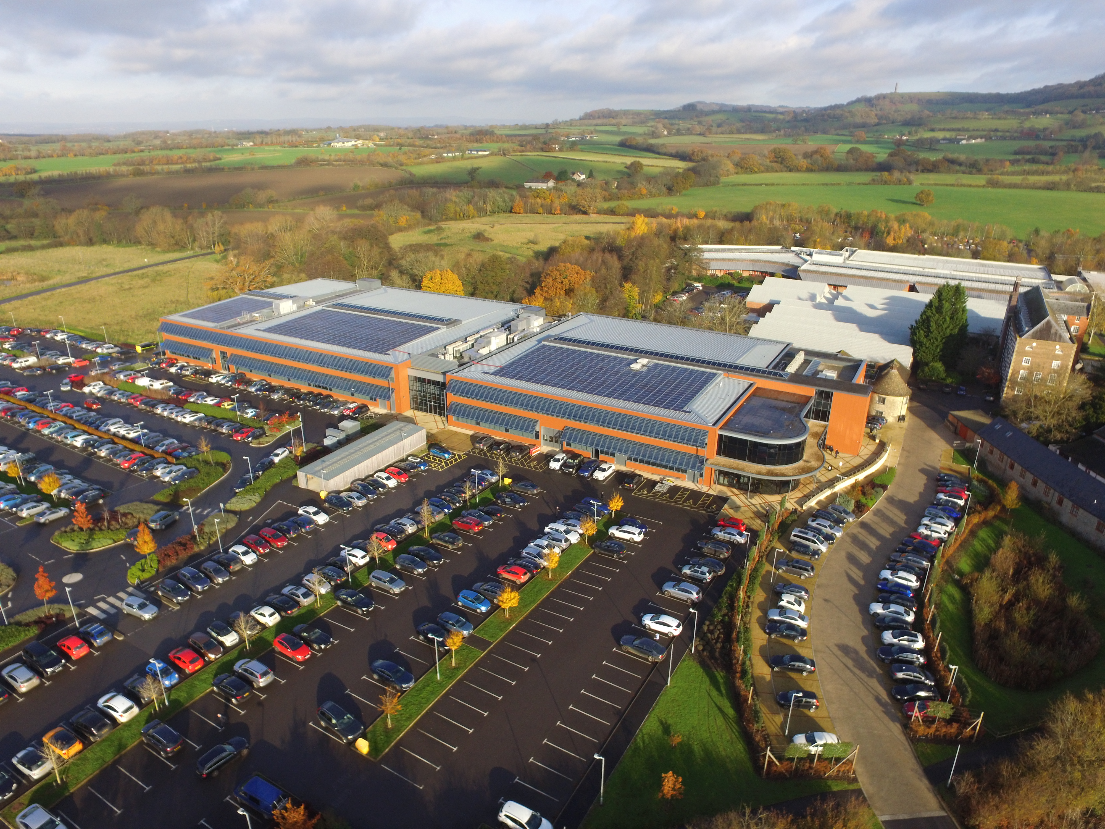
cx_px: 552
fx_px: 638
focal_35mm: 20
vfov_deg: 66.0
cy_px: 414
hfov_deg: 81.7
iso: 100
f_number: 2.8
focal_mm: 3.61
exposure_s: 1/643
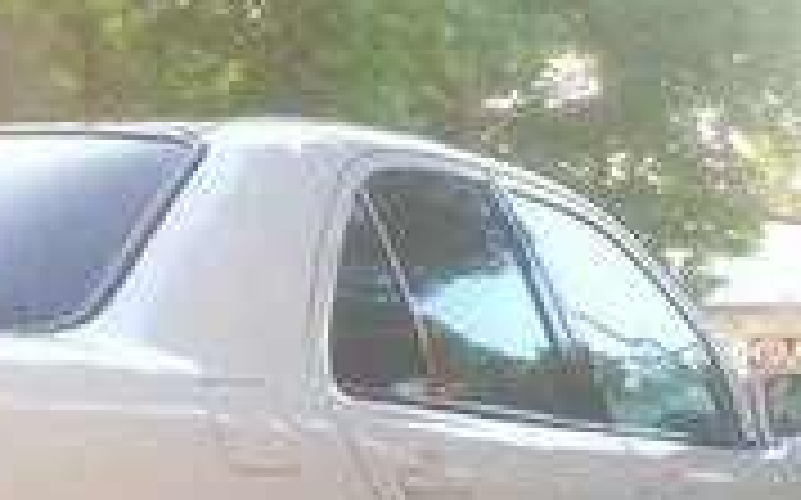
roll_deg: -1.4
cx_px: -14
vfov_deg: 9.9
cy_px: 660
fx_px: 2836
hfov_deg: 15.8
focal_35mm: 130
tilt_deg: -2.6
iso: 50
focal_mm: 4.12
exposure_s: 1/232
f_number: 2.4
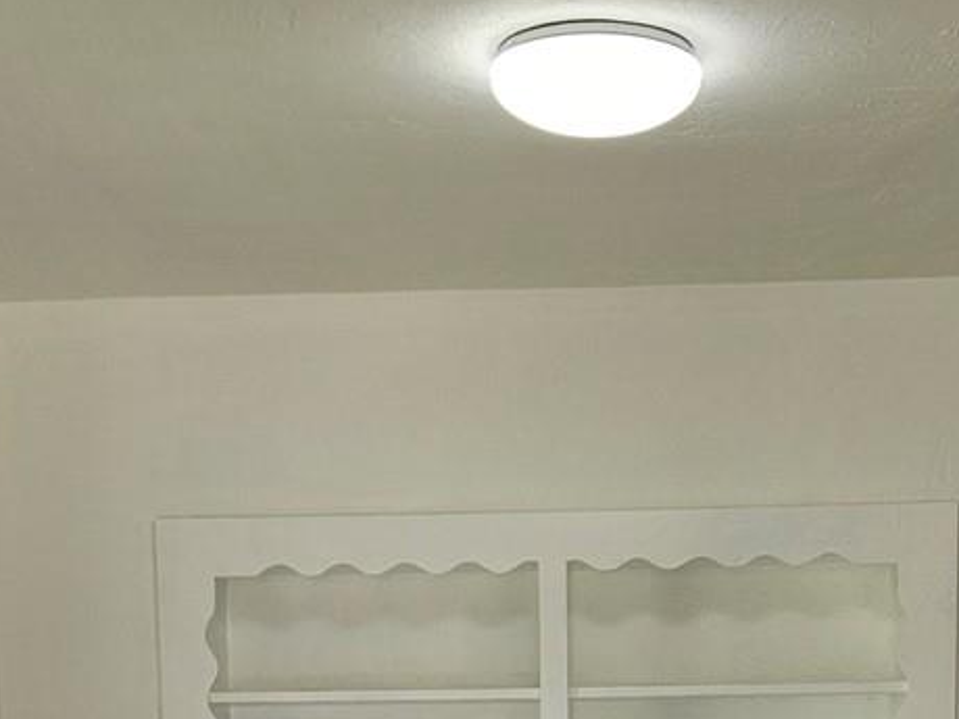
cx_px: 500
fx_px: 2216
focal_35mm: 80
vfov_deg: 16.6
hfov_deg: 24.4
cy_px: 1105
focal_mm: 5.4
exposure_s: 1/120
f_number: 1.8
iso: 40
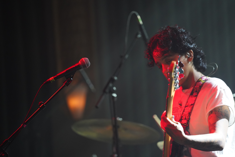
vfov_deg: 6.9
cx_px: 118
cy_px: 78
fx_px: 1305
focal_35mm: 200
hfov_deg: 10.3
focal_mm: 200
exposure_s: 1/250
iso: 5000
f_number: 2.8
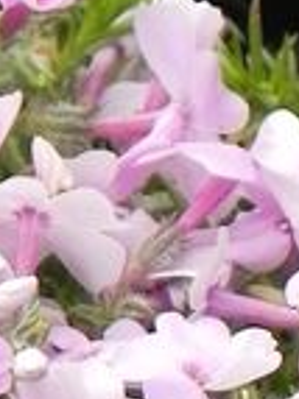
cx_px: -240
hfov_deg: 0.8
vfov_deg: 1.1
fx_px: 21776
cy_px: 460
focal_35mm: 1888
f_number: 5
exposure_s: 1/200
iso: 160
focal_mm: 59.9
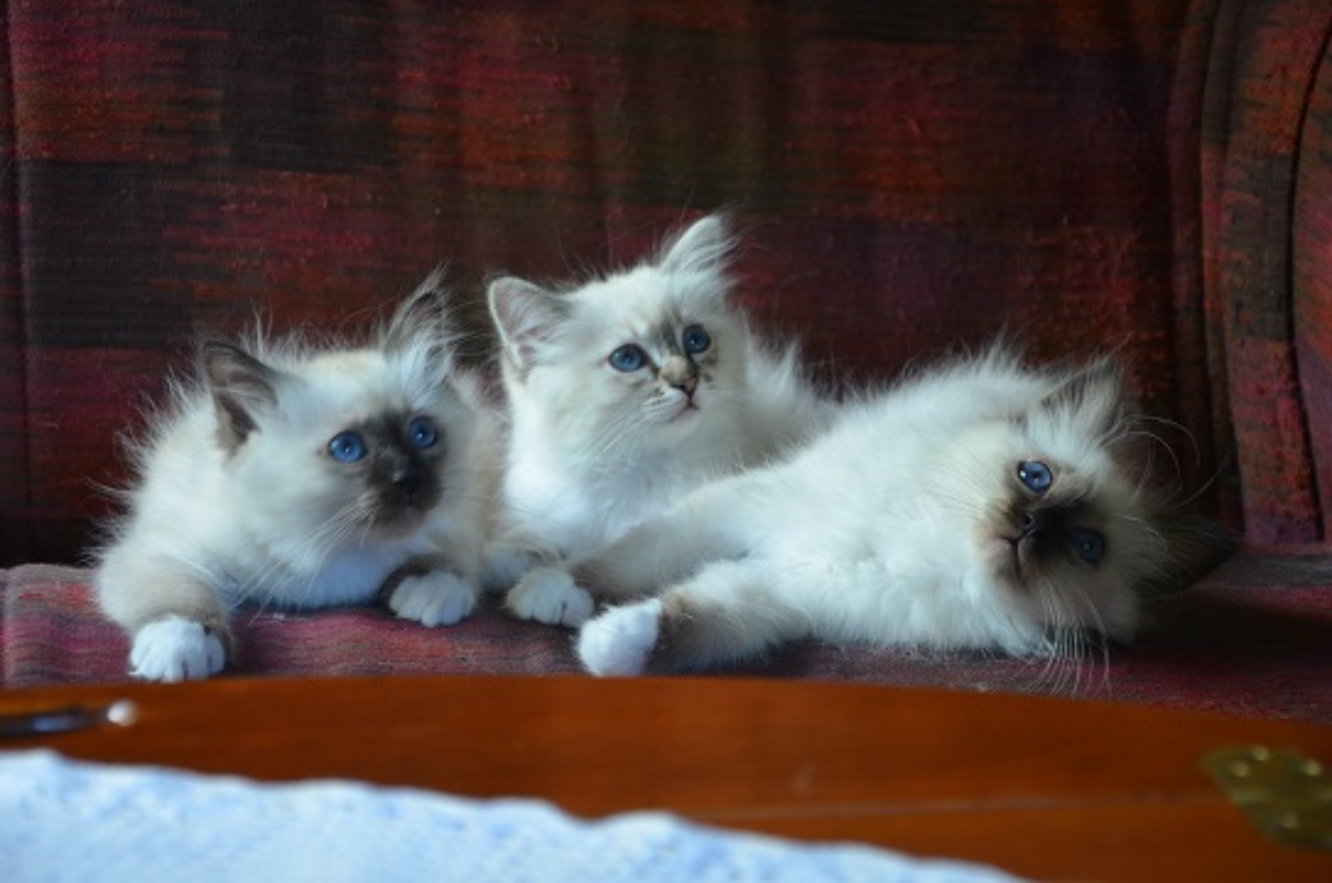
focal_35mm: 112
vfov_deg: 12.1
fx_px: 4155
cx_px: 666
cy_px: 442
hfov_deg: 18.2
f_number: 5.3
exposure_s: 1/30
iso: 800
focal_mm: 75
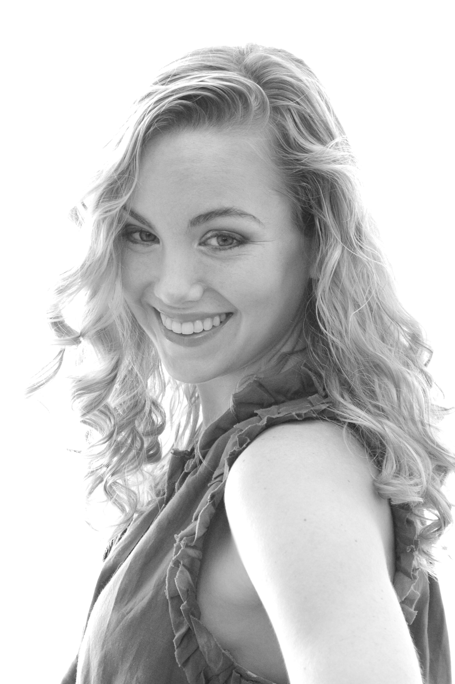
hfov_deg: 11.4
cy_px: 342
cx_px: 228
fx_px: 2279
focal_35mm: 120
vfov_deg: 17.1
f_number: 8
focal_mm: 80
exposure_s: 1/125
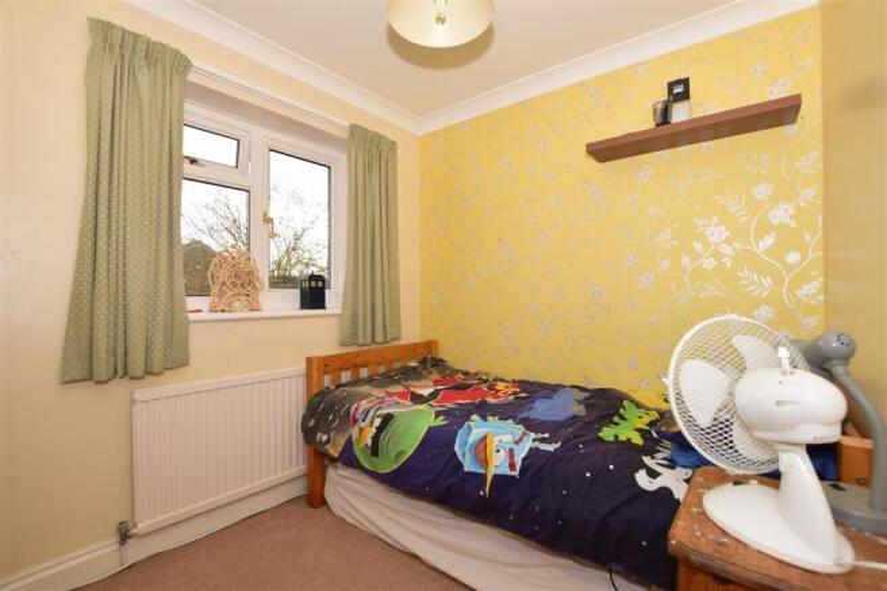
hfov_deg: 100.4
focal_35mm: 15
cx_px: 444
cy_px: 296
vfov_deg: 77.3
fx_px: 369
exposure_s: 1/200
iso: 400
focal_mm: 10
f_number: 7.1
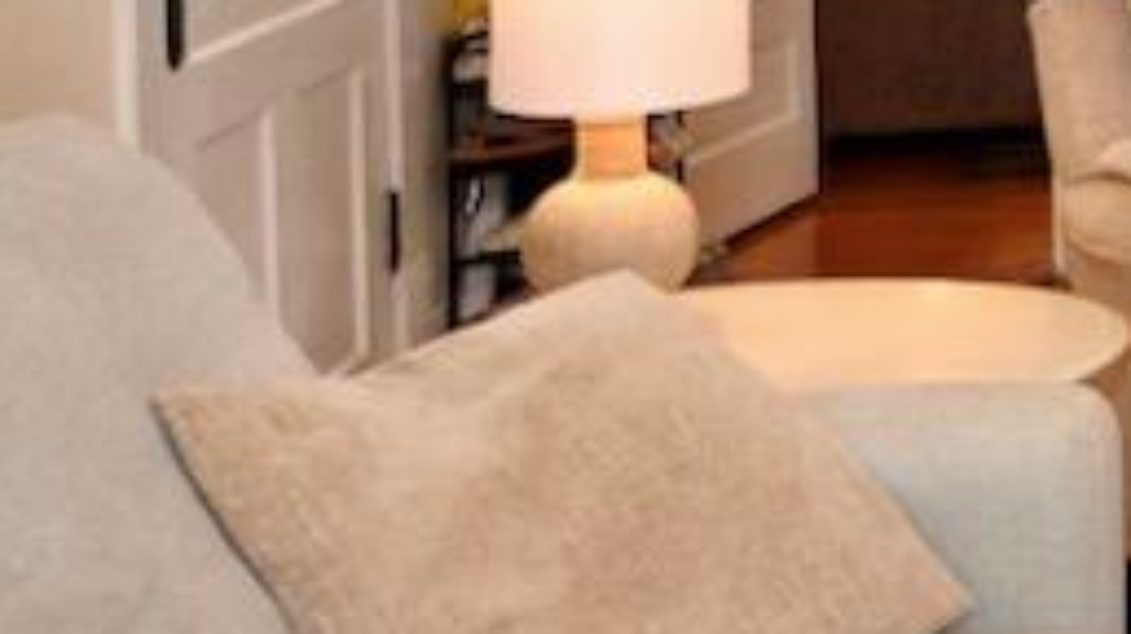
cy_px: -357
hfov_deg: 18.0
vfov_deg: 12.2
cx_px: 2038
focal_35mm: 94
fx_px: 2816
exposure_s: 1/60
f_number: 4
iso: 560
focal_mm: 12
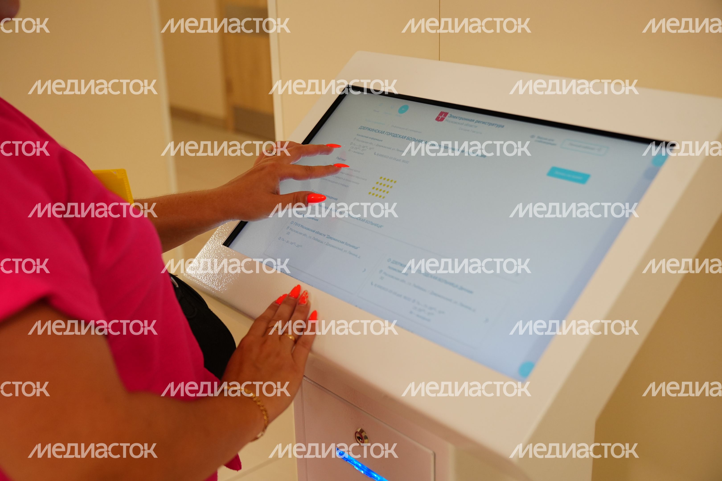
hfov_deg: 45.4
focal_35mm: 43
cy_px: 240
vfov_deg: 31.2
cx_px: 361
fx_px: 862
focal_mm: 43
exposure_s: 1/320
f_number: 3.5
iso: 1250
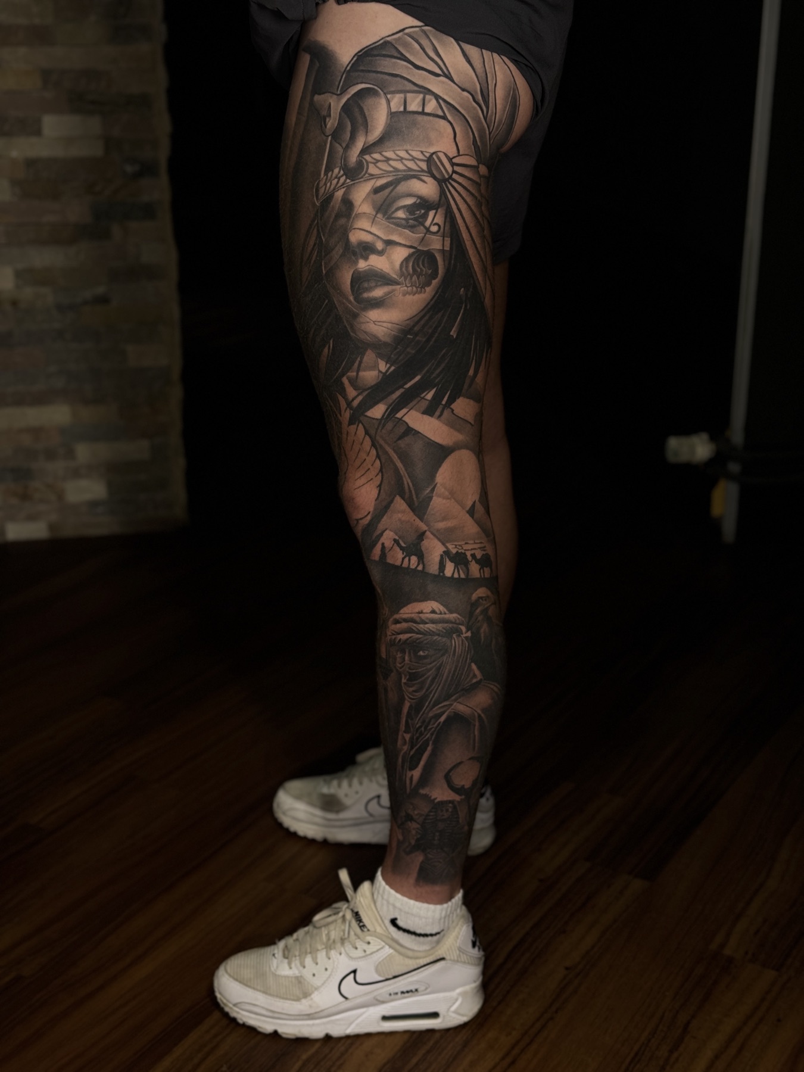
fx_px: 1486
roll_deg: -0.7
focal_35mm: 48
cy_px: 536
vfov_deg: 39.7
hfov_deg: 30.3
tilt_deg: -20.0
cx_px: 402
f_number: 1.78
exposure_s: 1/50
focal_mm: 6.76
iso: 64
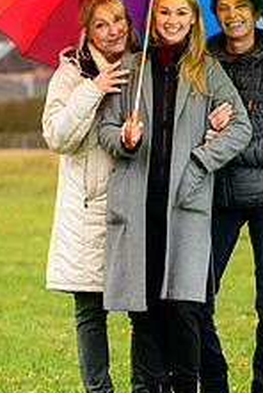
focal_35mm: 305
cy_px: 208
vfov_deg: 6.7
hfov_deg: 4.5
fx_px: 3332
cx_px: 174
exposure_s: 1/250
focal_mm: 150
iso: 800
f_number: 5
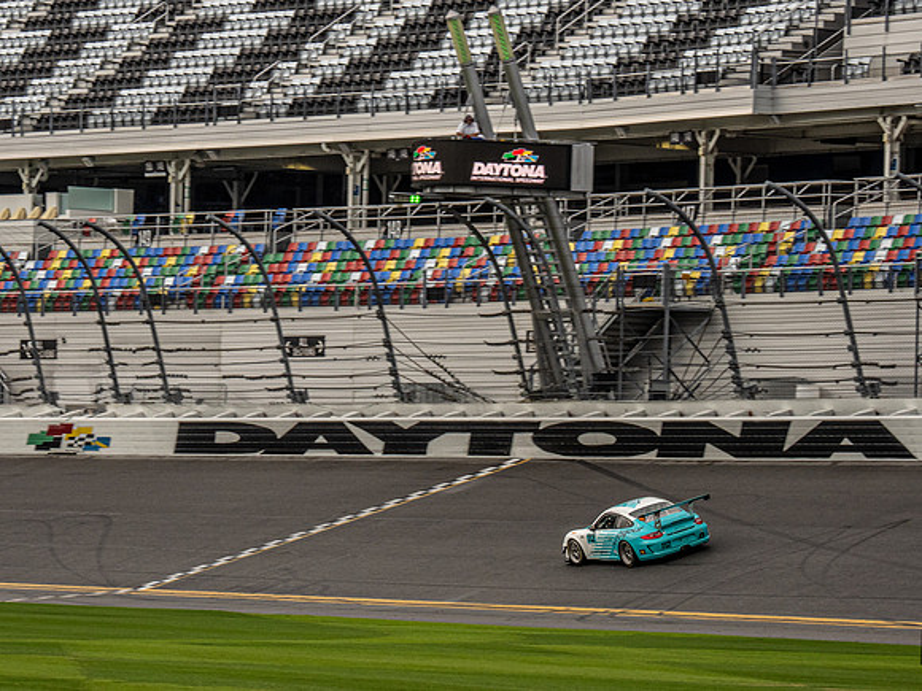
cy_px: 348
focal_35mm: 261
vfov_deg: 5.7
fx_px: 6951
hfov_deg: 7.6
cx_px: 320
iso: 400
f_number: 11
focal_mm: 100
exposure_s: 1/400
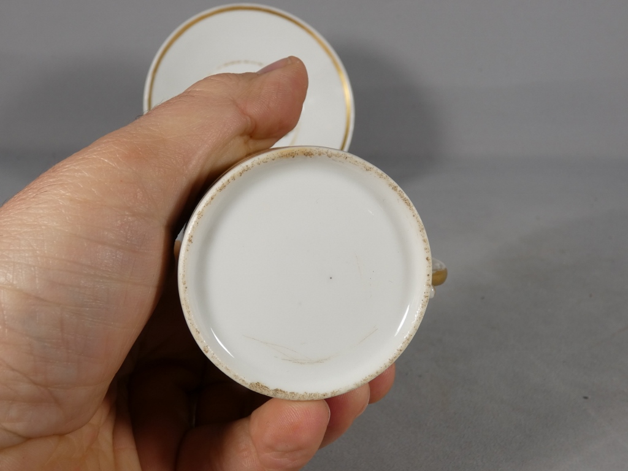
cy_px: 236
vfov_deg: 39.7
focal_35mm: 36
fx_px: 653
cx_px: 314
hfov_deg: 51.4
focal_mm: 6.5
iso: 80
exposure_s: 1/80
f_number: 3.5
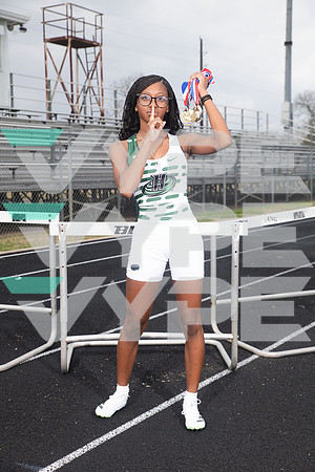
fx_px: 682
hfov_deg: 26.0
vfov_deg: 38.2
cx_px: 158
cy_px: 236
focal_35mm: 52
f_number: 6.3
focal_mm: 52
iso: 250
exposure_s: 1/400
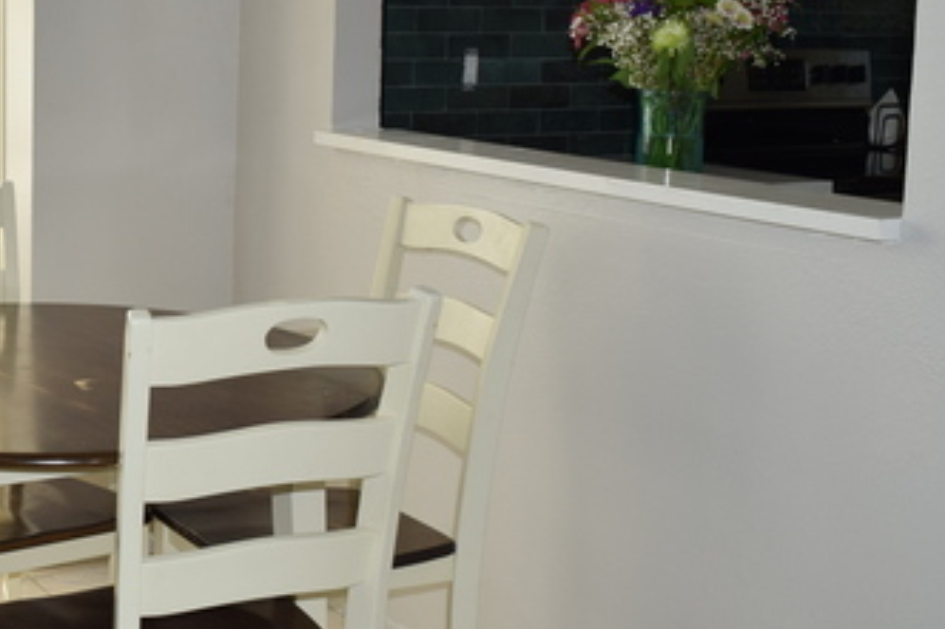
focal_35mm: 61
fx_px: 1600
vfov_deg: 22.2
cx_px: 74
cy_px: 242
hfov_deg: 31.2
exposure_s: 1/160
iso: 200
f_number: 5
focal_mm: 18
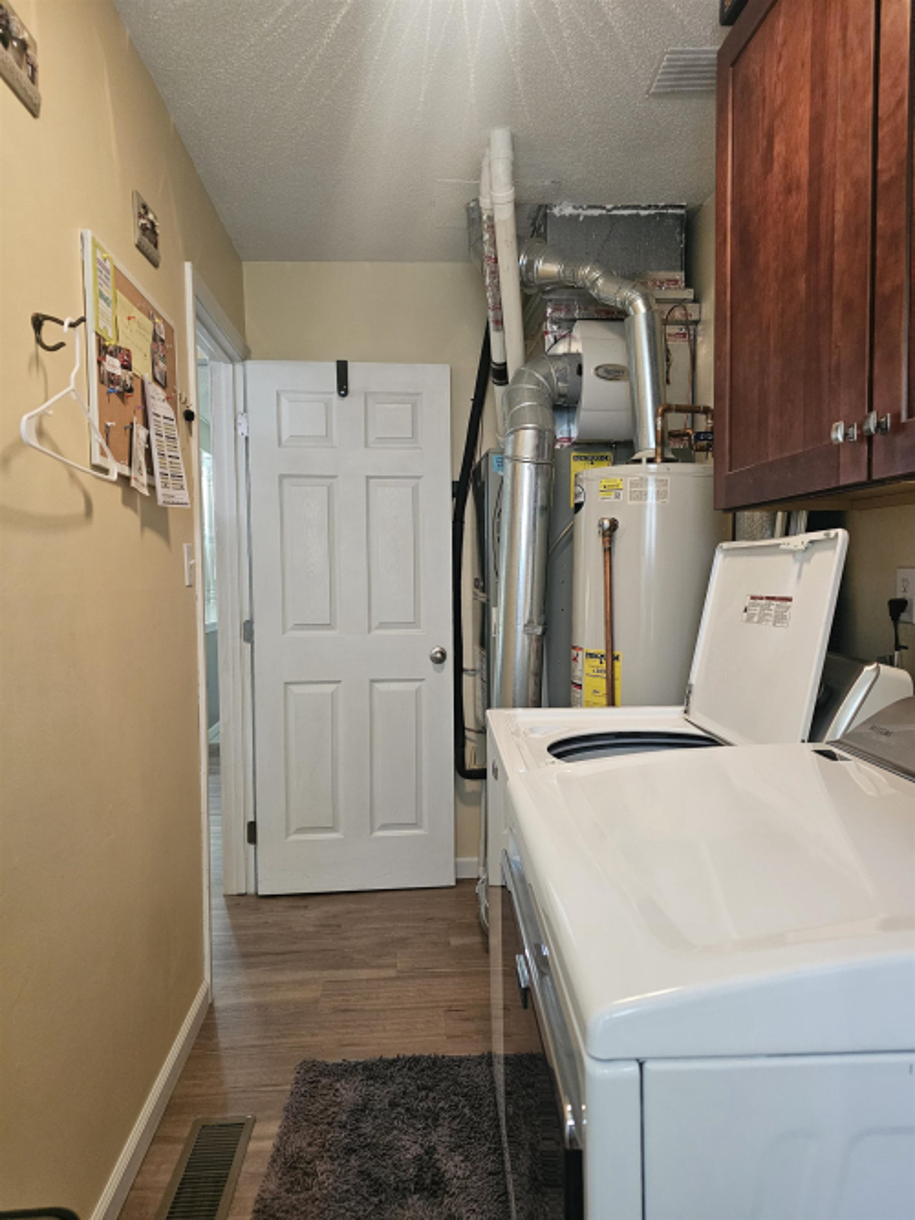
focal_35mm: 23
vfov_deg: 73.9
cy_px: 610
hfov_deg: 58.9
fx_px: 811
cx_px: 458
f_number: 1.7
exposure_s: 1/120
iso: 800
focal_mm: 6.3
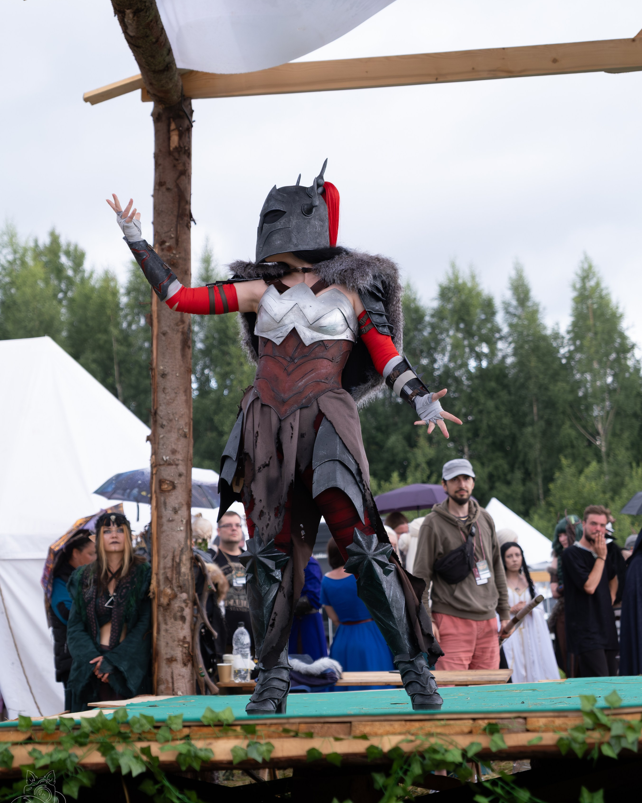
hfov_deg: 18.5
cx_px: 320
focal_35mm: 83
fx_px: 1971
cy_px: 350
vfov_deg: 23.0
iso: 800
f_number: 3.6
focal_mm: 48.5
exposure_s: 1/800
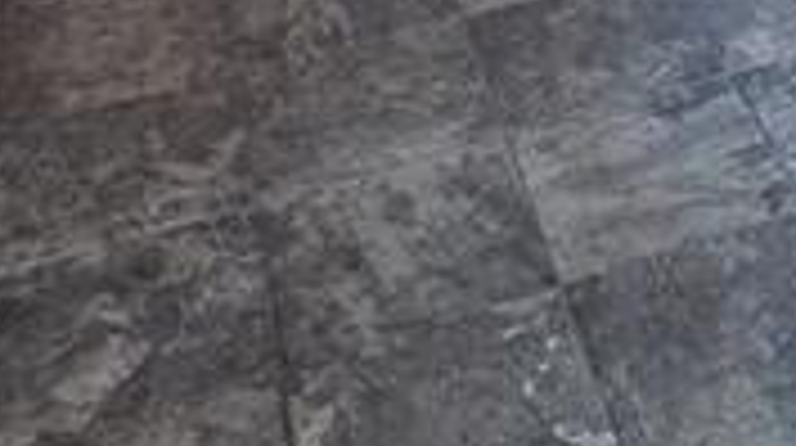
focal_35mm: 82
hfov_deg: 23.8
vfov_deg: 10.8
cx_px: 935
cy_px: -824
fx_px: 1728
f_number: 1.9
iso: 250
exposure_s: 1/120
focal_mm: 2.2
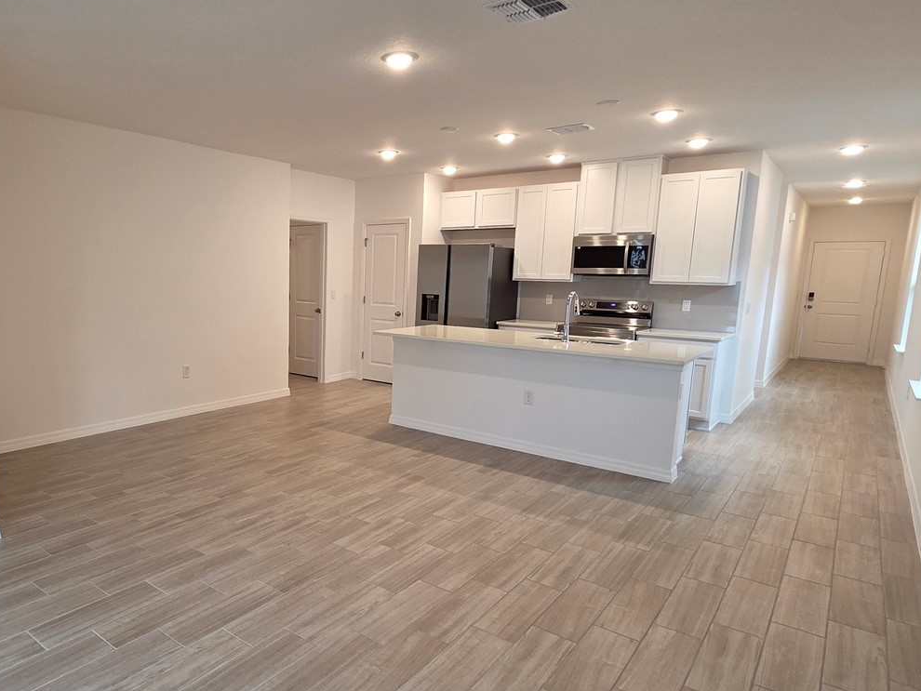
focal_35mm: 21
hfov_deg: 76.8
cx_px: 319
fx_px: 559
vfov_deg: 63.4
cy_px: 365
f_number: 2.2
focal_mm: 2.2
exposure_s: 1/120
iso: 200
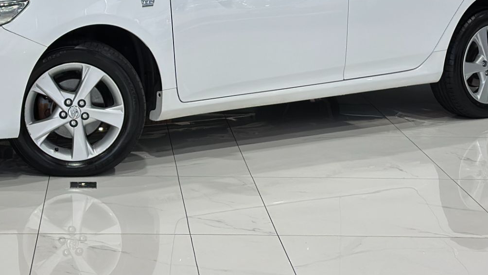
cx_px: 183
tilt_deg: -6.7
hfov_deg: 21.3
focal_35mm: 100
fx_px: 1294
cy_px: 10
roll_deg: -0.9
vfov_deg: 12.0
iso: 100
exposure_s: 1/170
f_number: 1.78
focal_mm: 6.86
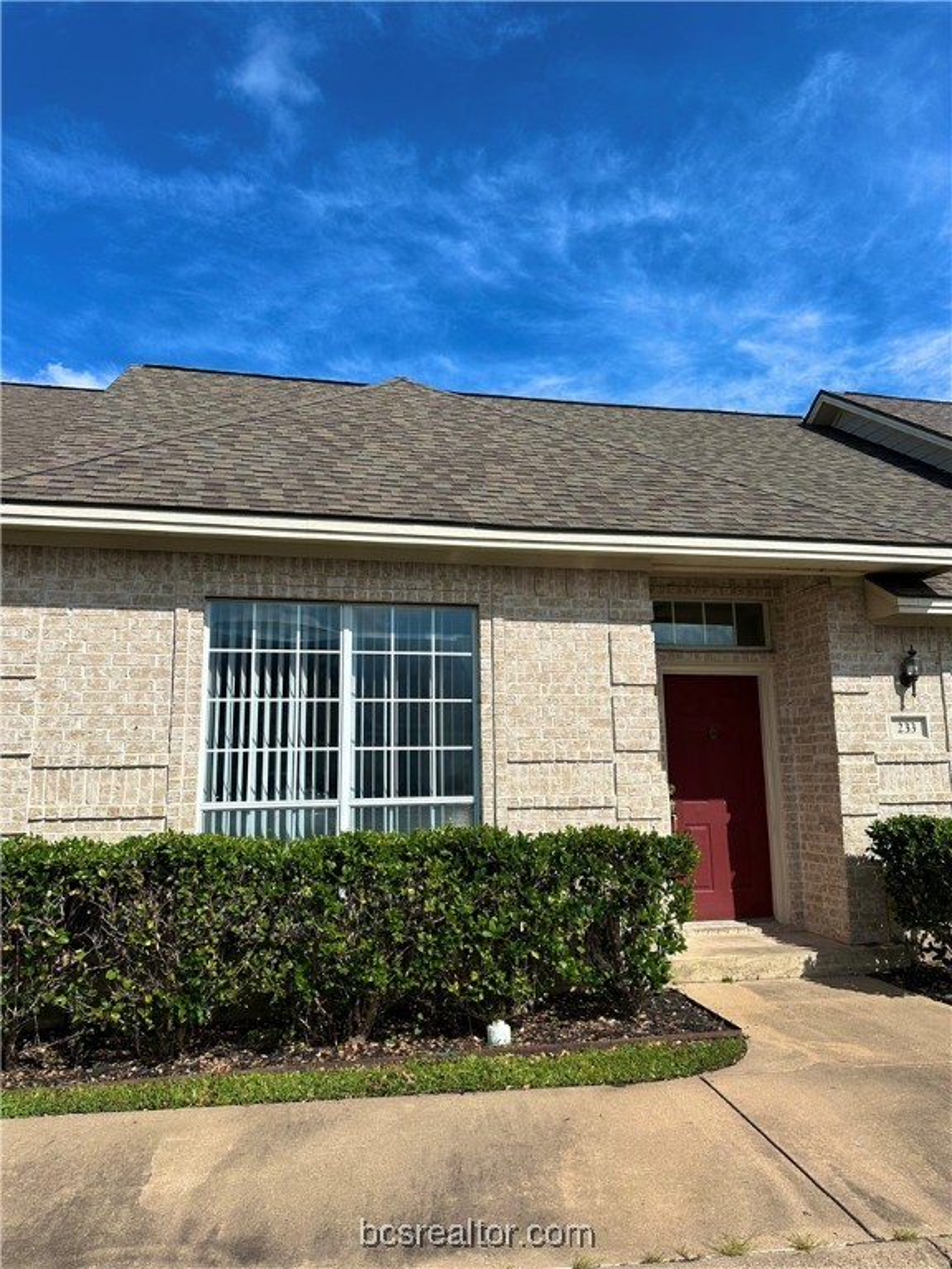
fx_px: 880
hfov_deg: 56.8
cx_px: 476
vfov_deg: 71.6
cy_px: 634
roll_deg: -0.6
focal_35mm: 24
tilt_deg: +10.5
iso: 80
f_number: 1.78
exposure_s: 1/7042
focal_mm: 6.86
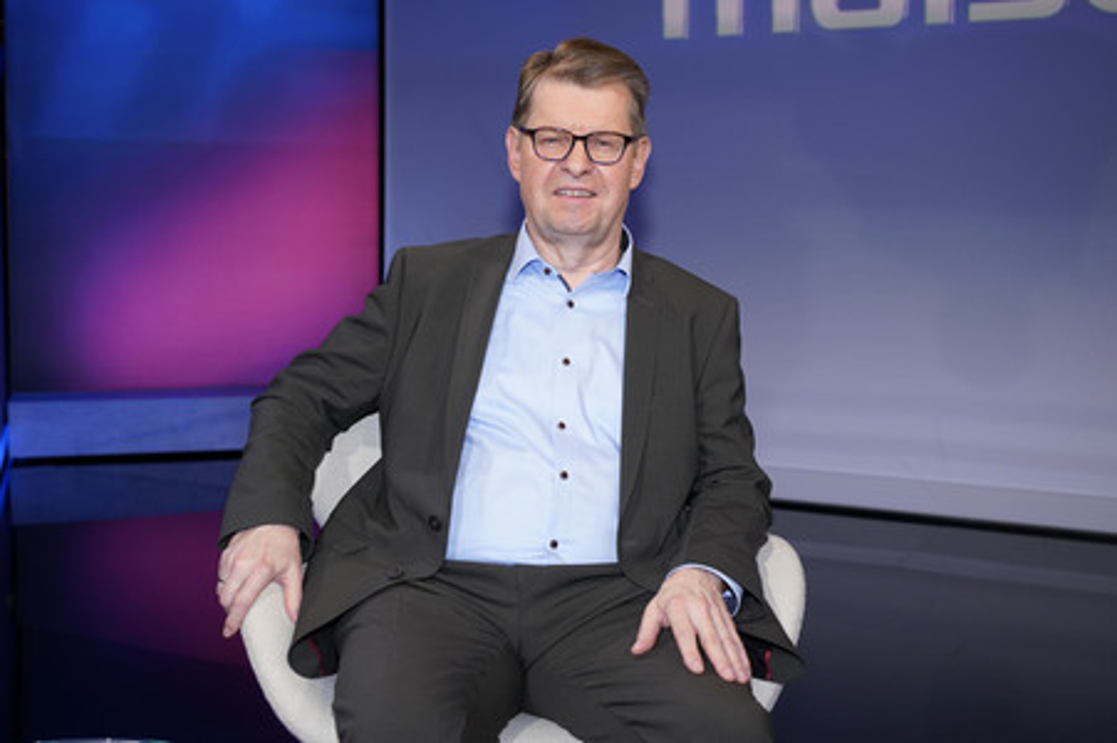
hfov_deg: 47.4
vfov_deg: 32.6
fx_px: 1271
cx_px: 558
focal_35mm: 41
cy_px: 372
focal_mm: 41
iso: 1600
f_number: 5
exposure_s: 1/125
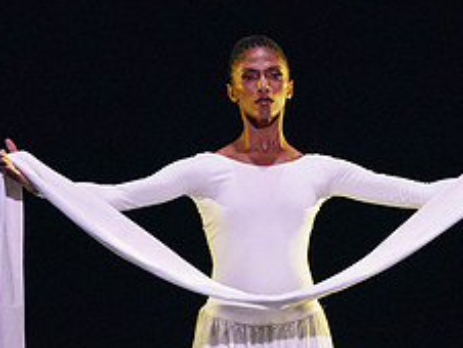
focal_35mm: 1112
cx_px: 249
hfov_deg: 1.8
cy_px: 233
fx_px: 14889
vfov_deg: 1.3
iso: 8000
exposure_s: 1/400
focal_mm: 352
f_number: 6.3
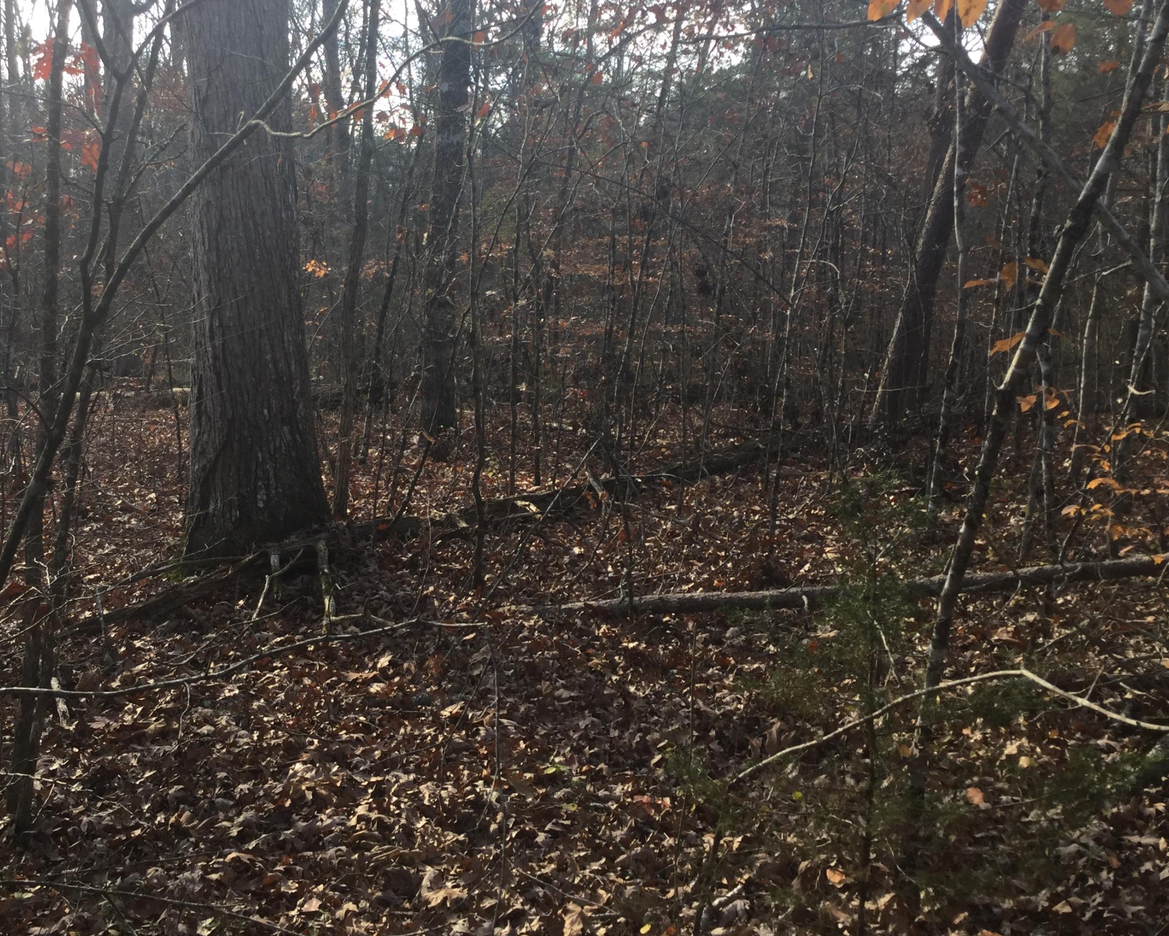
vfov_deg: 37.2
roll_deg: -0.3
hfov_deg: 45.3
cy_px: 383
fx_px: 1384
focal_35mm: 40
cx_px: 417
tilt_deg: -4.4
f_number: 2.4
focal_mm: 3.3
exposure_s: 1/185
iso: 25
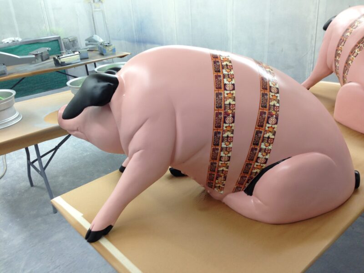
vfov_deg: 42.9
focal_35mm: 33
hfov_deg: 55.4
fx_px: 347
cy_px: 136
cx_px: 182
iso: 50
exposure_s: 1/24
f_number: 2.4
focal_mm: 4.13
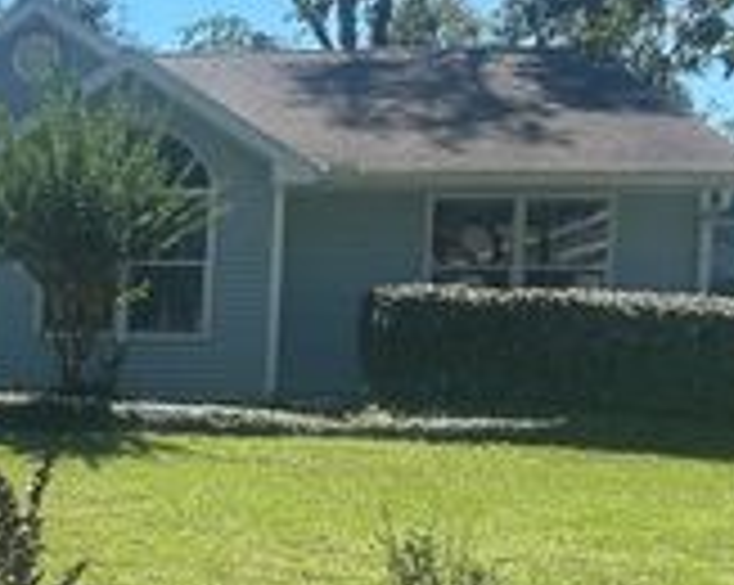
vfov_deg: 21.1
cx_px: -162
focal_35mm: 72
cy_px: 407
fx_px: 1562
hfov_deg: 23.9
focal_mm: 6.86
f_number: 1.78
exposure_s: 1/2660
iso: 80
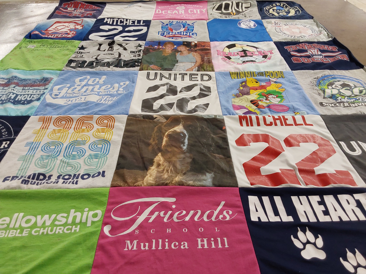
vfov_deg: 49.7
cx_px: 183
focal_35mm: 28
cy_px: 137
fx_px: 296
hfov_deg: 63.4
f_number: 1.9
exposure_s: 1/60
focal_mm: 2.91
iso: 100
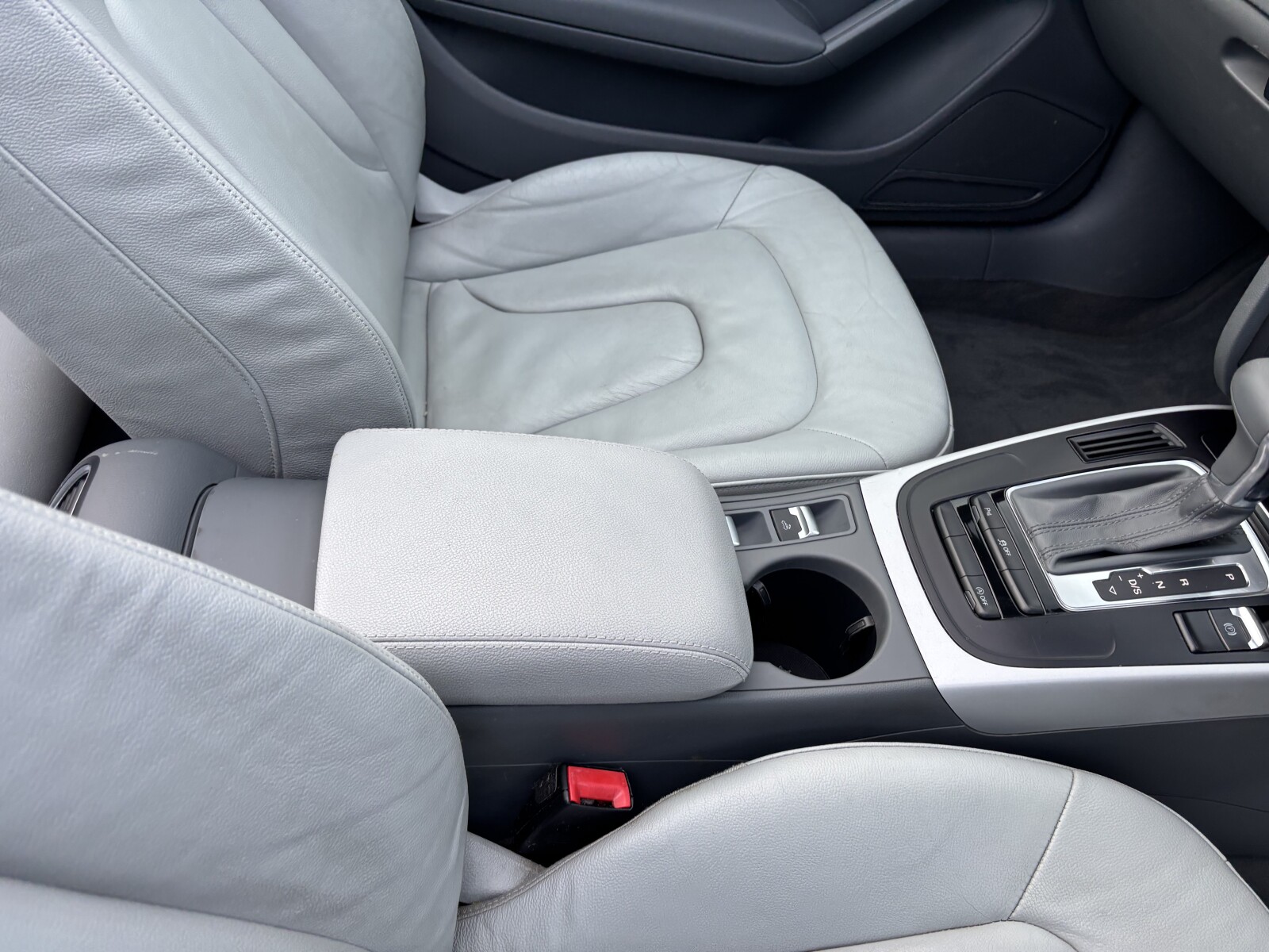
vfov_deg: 53.1
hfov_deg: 67.3
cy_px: 476
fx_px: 953
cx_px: 634
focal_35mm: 26
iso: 80
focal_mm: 5.96
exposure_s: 1/121
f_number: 1.6
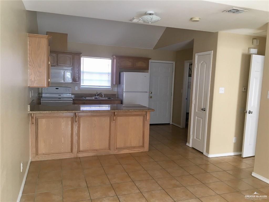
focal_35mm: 29
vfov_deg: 48.2
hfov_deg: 61.7
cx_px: 134
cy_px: 101
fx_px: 225
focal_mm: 4.15
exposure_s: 1/30
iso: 50
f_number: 2.2
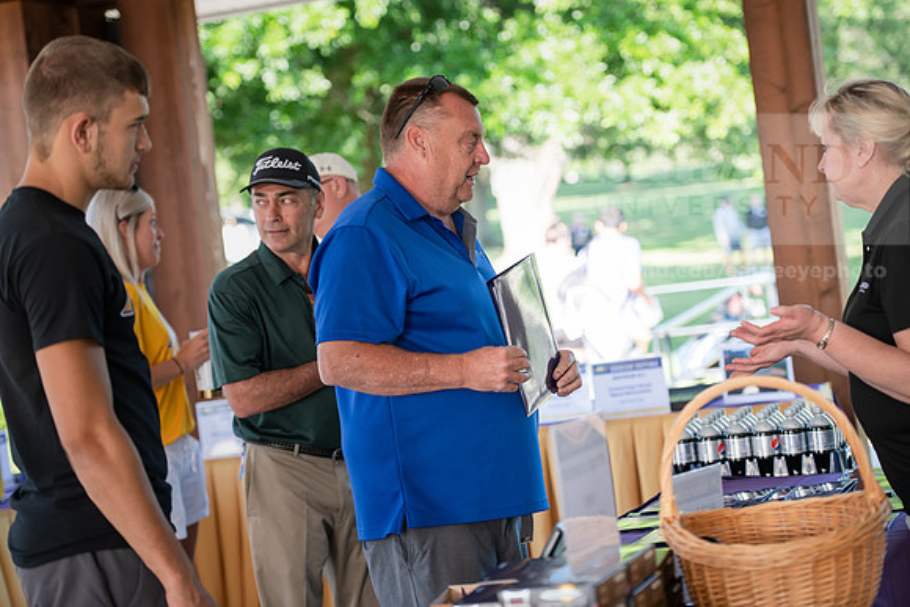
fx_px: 2275
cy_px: 304
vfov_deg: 15.2
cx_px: 455
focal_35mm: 90
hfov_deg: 22.6
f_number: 3.2
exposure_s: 1/320
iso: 320
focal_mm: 90
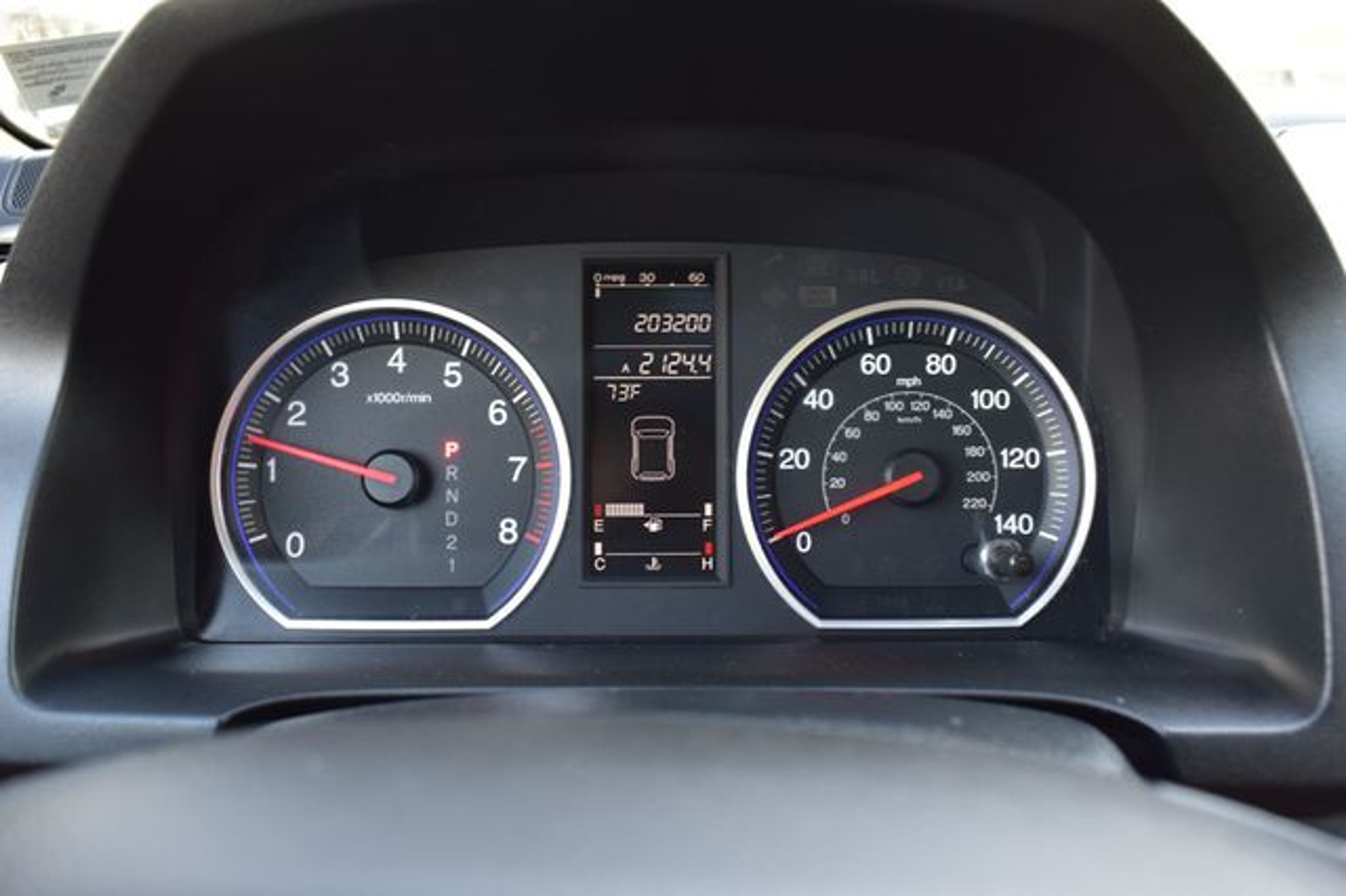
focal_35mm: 34
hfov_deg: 55.1
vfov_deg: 38.3
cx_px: 673
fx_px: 1289
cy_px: 448
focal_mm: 23
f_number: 6.3
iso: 450
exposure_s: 1/15
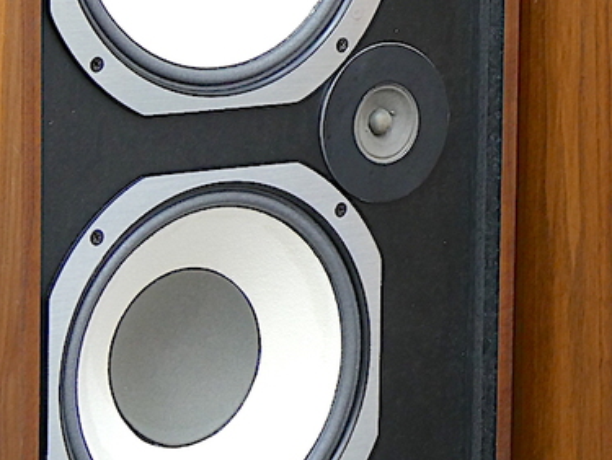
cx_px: 446
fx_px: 3575
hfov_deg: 9.8
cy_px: 126
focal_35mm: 202
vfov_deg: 7.4
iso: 200
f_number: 4.7
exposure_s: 1/3.2
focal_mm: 14.1
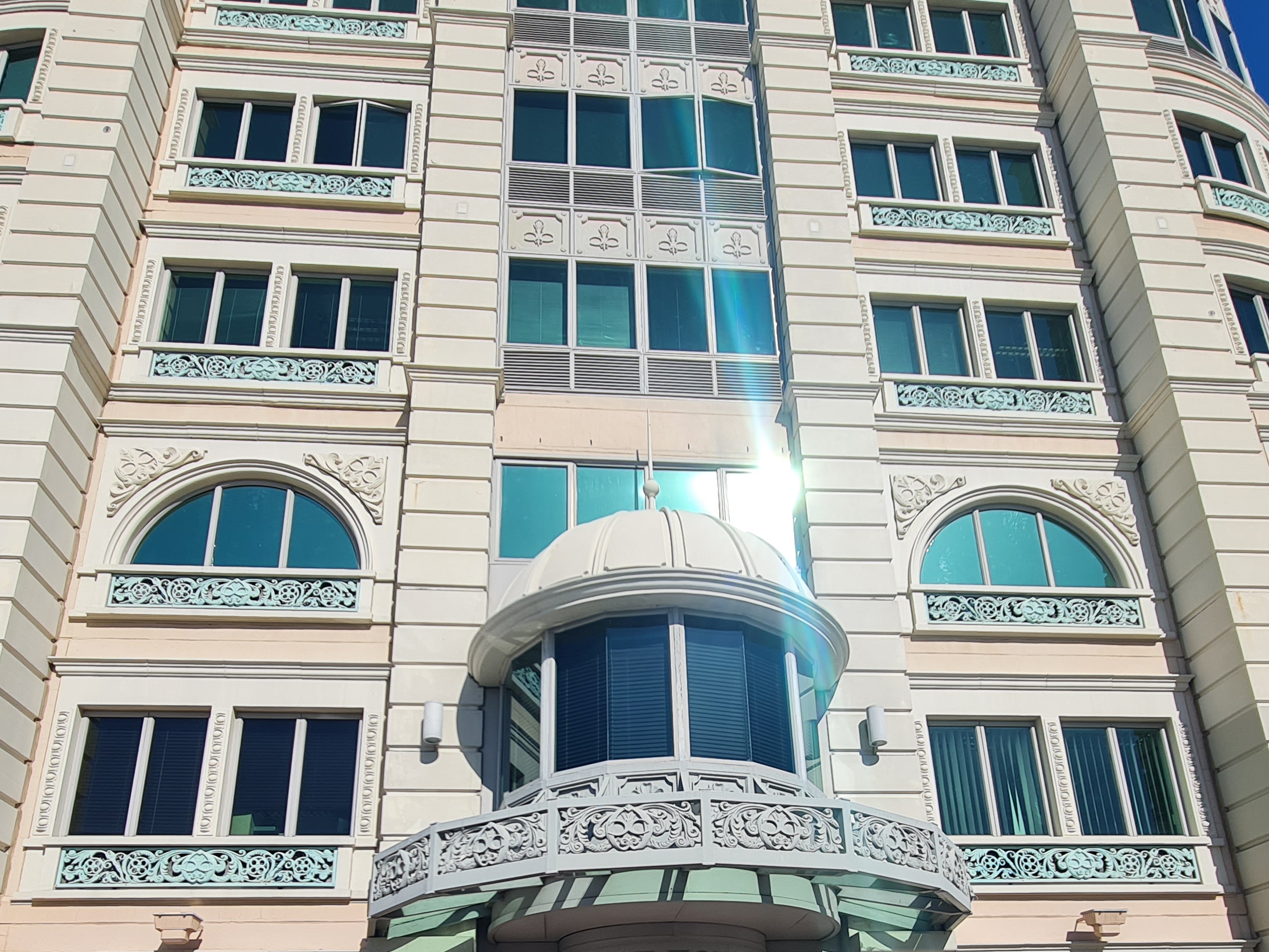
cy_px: 779
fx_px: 880
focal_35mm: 24
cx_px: 622
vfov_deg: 52.6
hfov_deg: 71.6
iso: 50
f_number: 2.2
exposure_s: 1/2696
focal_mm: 2.2
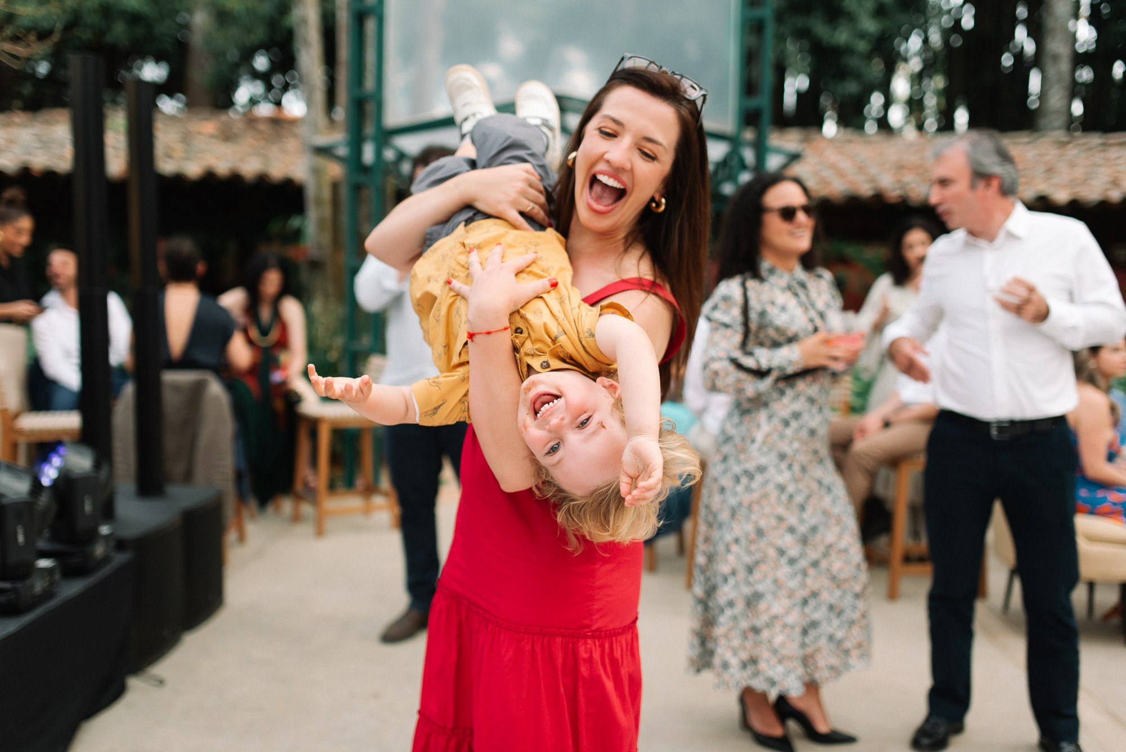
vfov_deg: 37.9
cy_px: 376
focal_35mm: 35
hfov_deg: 54.4
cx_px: 563
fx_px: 1095
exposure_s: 1/1000
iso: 400
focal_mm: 35
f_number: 2
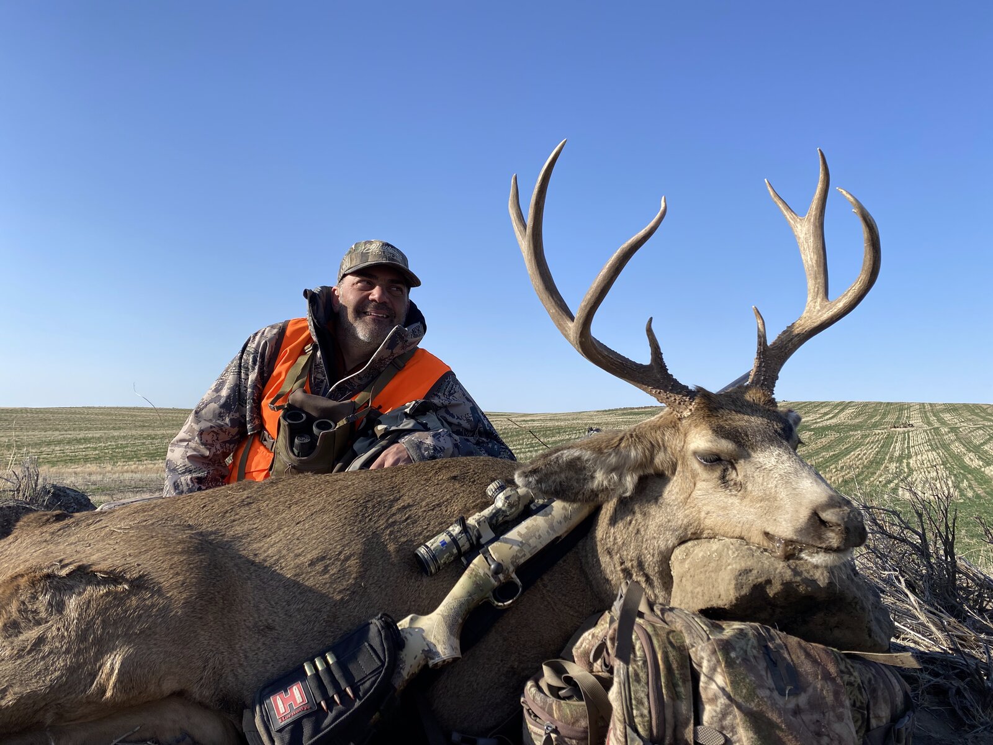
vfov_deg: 53.1
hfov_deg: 67.3
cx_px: 496
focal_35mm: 26
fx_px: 746
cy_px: 372
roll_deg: -2.9
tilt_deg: +5.9
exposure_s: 1/2222
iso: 32
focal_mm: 4.25
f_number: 1.8
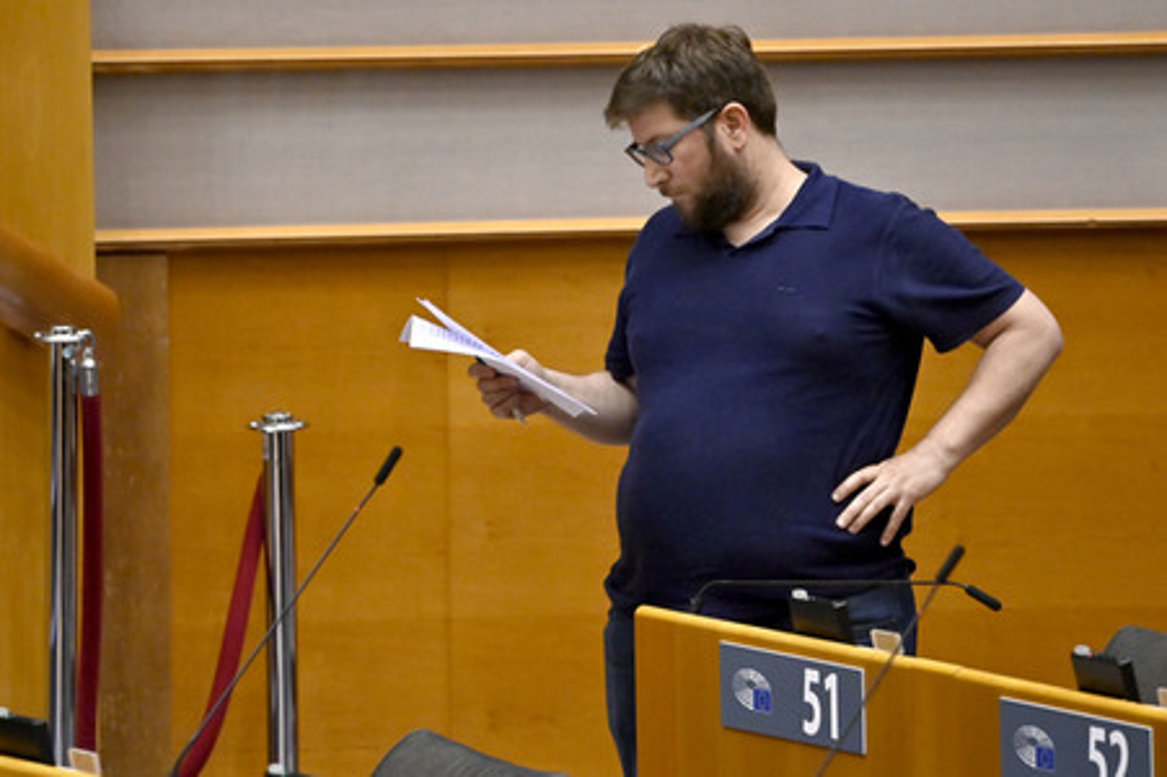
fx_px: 19435
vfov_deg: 2.3
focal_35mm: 600
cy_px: 388
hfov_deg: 3.4
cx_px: 584
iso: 4000
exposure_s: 1/500
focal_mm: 600
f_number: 6.3
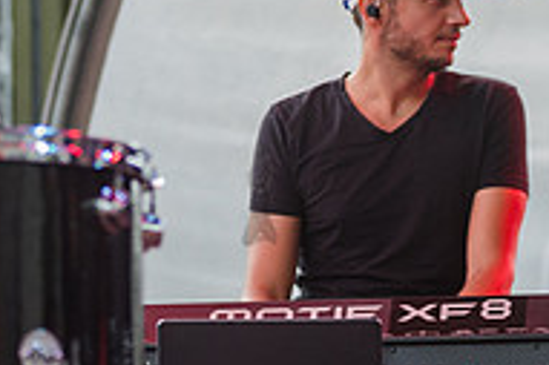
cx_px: 99
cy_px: 189
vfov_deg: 3.5
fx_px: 5988
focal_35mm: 393
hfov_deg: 5.2
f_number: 4
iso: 1000
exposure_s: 1/160
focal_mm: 105
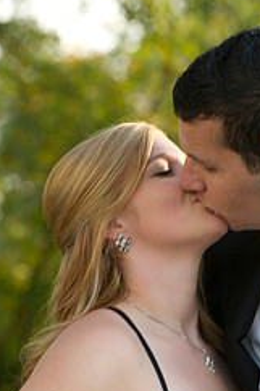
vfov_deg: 6.9
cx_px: 237
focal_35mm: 298
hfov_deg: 4.6
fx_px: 3233
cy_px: 338
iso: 320
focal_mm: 160
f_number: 5.6
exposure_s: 1/100
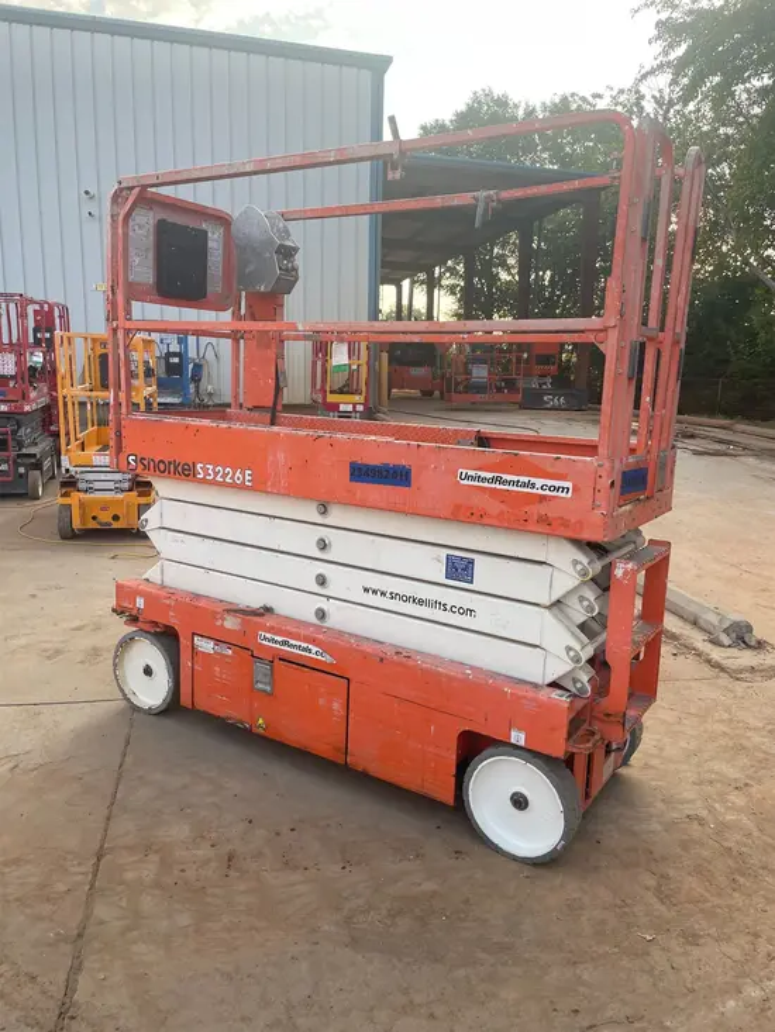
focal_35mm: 26
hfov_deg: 53.1
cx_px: 388
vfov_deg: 67.3
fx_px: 776
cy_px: 516
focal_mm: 4.2
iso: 32
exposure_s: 1/479
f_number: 1.6
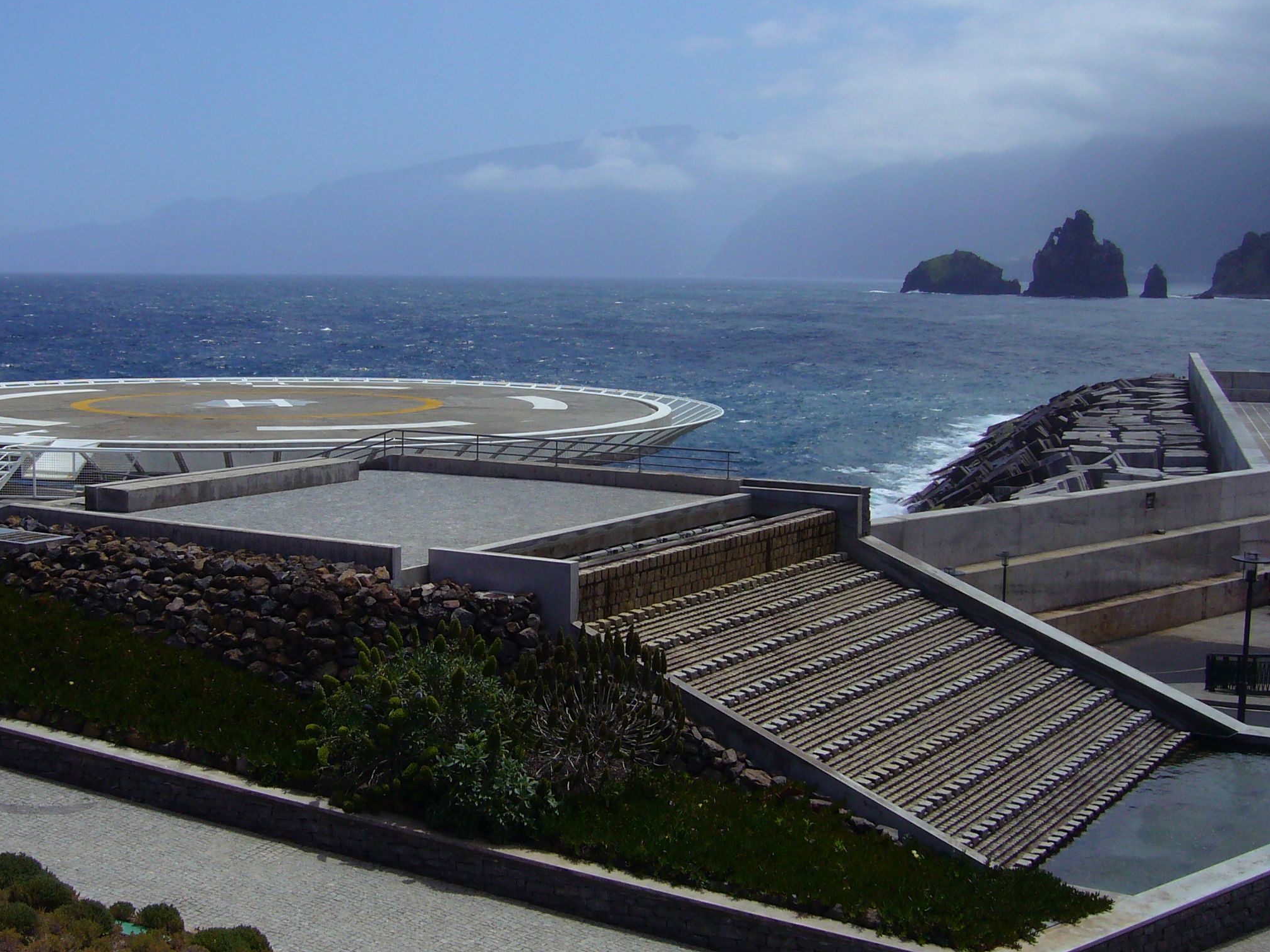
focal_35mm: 49
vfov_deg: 29.7
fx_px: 1798
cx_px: 554
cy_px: 417
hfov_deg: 38.8
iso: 100
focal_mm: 5.8
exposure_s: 1/800
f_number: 5.6
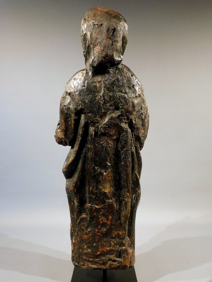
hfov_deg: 56.8
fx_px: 196
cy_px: 141
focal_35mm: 24
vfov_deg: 71.6
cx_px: 106
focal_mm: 4.3
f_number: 3.3
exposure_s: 1/15
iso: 400
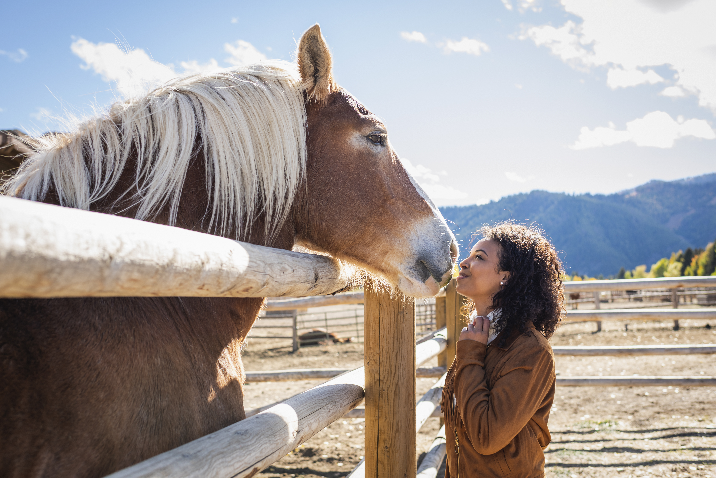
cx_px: 358
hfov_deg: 54.4
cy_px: 239
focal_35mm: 35
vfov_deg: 37.9
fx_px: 696
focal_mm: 35
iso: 100
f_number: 4
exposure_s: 1/250
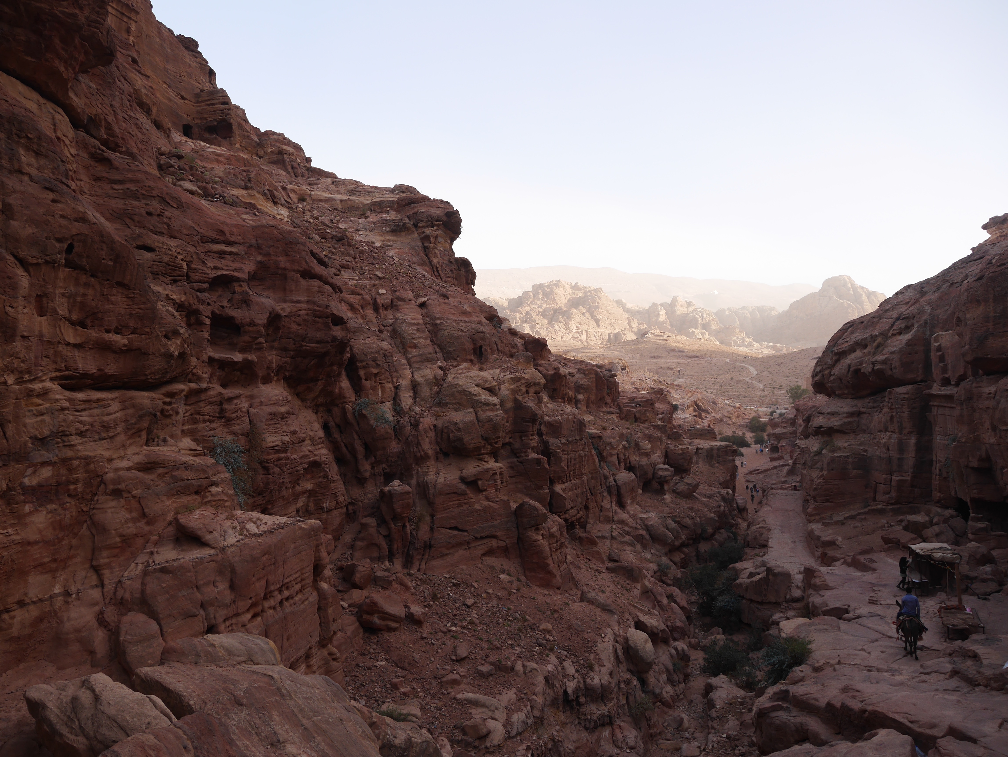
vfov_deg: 49.8
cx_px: 504
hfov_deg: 63.4
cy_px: 378
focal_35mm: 28
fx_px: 816
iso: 200
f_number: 5
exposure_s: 1/250
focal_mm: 14
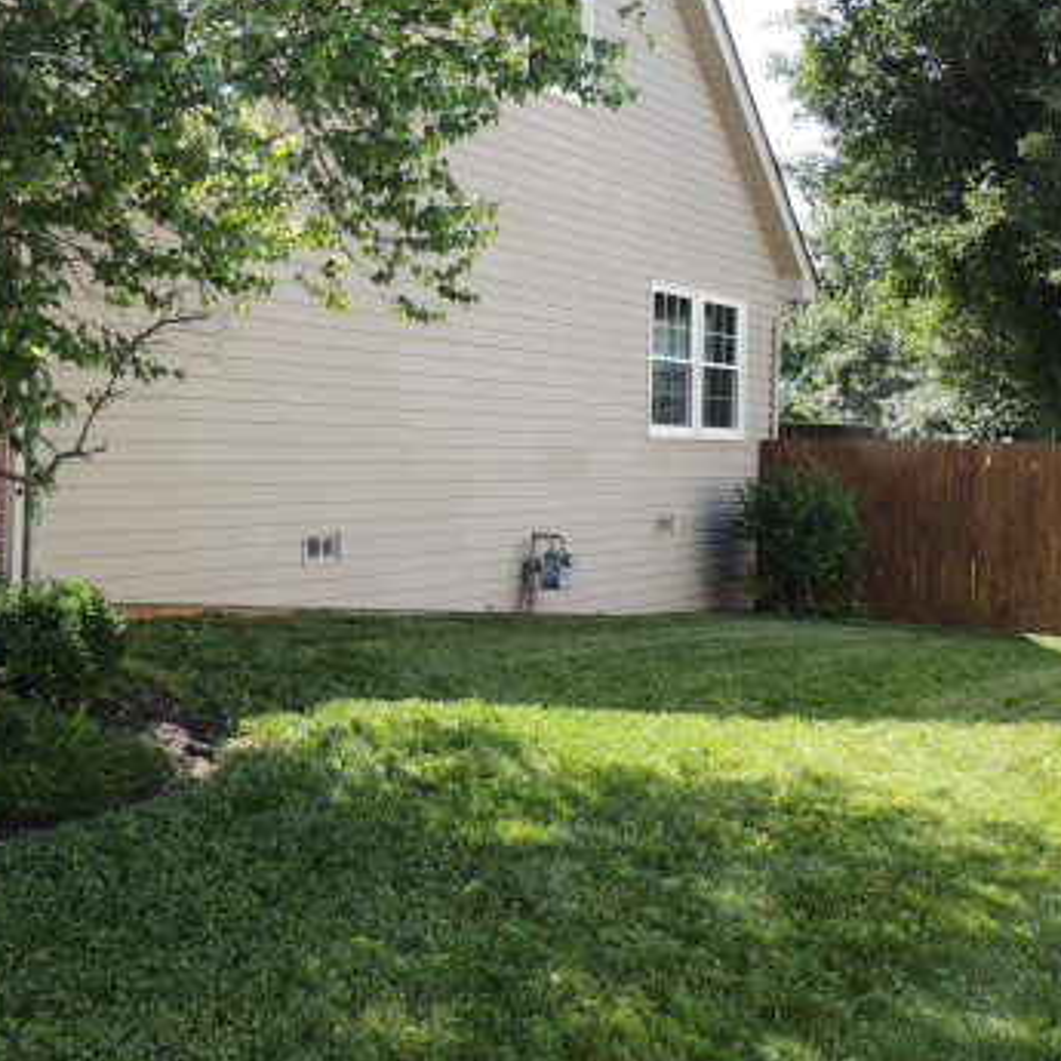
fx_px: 1422
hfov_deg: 40.5
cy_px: 434
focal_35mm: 41
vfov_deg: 40.8
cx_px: 687
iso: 100
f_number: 3
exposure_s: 1/400
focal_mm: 4.3
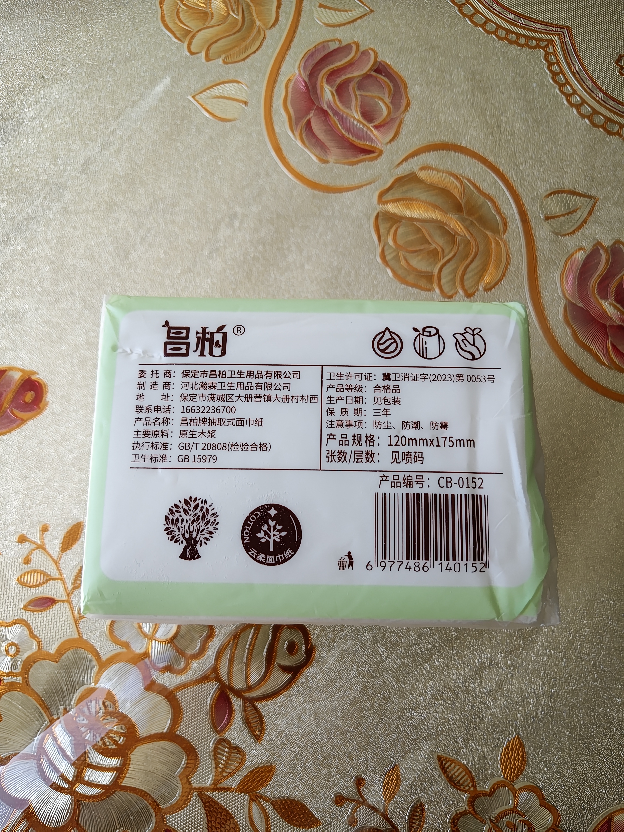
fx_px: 553
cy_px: 416
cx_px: 312
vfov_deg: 73.9
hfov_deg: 58.9
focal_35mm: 23
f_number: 1.88
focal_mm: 5.56
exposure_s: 1/391
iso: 50
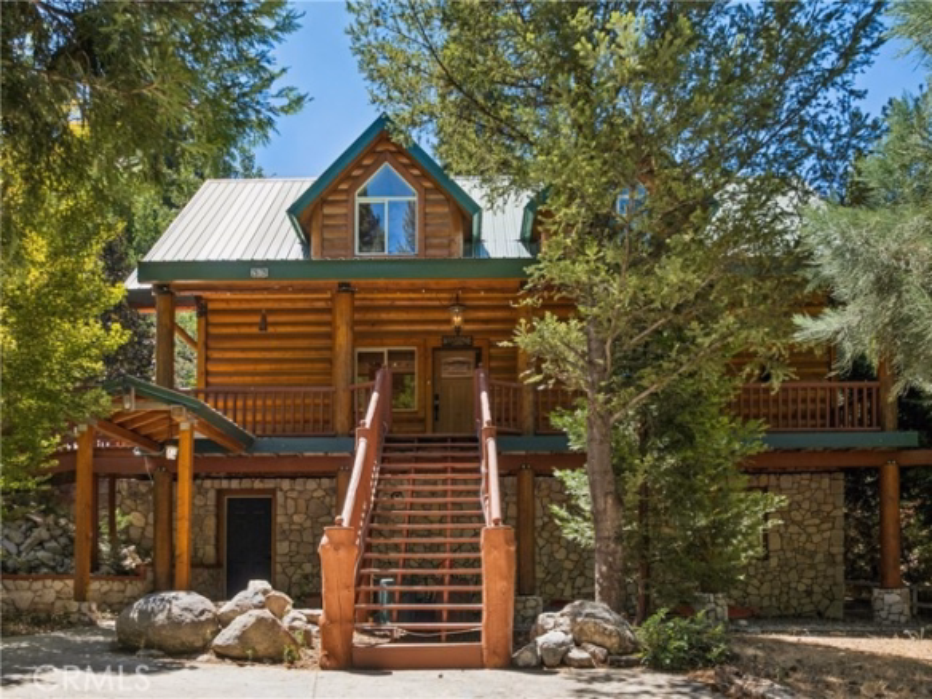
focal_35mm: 24
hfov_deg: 71.6
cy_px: 350
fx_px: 646
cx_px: 466
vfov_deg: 56.8
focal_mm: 12.3
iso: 110
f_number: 2.8
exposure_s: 1/30
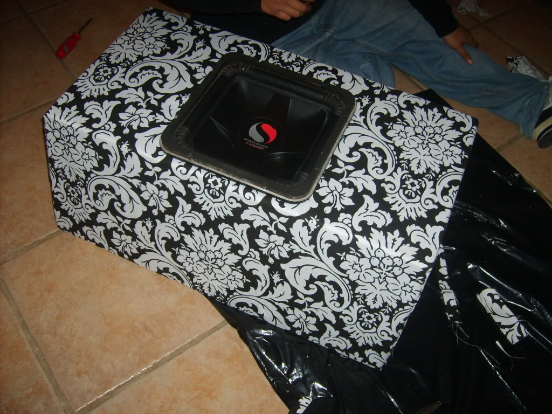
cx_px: 276
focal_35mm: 35
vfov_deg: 40.7
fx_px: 558
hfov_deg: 52.6
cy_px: 207
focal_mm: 5.8
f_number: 2.8
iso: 100
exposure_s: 1/45
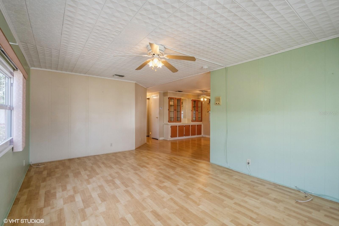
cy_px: 113
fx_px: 141
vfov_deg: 77.3
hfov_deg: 100.4
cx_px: 170
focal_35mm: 15
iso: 320
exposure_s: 1/30
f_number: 8
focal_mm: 10
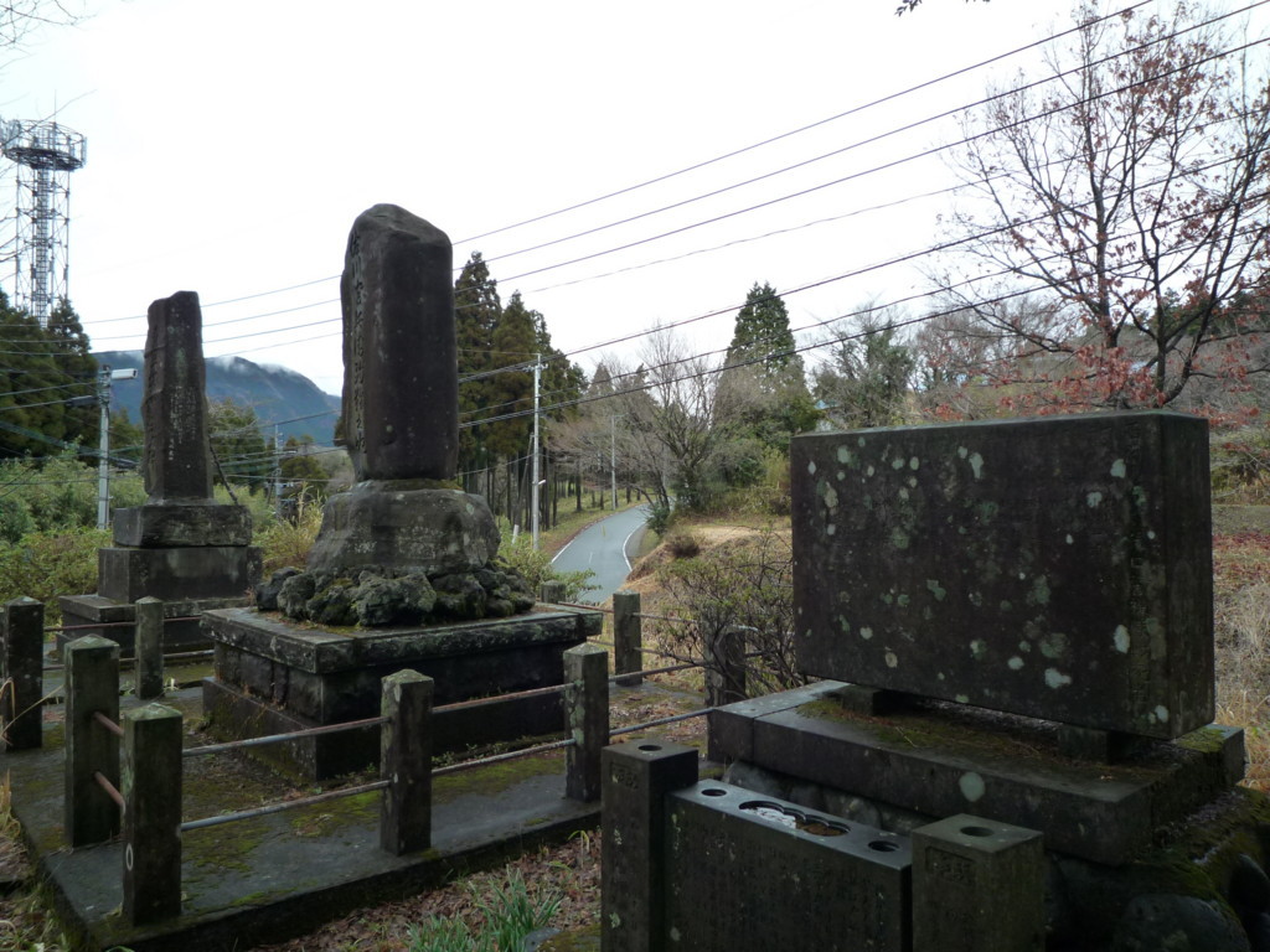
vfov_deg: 54.9
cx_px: 635
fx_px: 917
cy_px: 476
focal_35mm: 25
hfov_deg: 69.4
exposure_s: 1/160
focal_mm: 4.4
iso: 160
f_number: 2.8
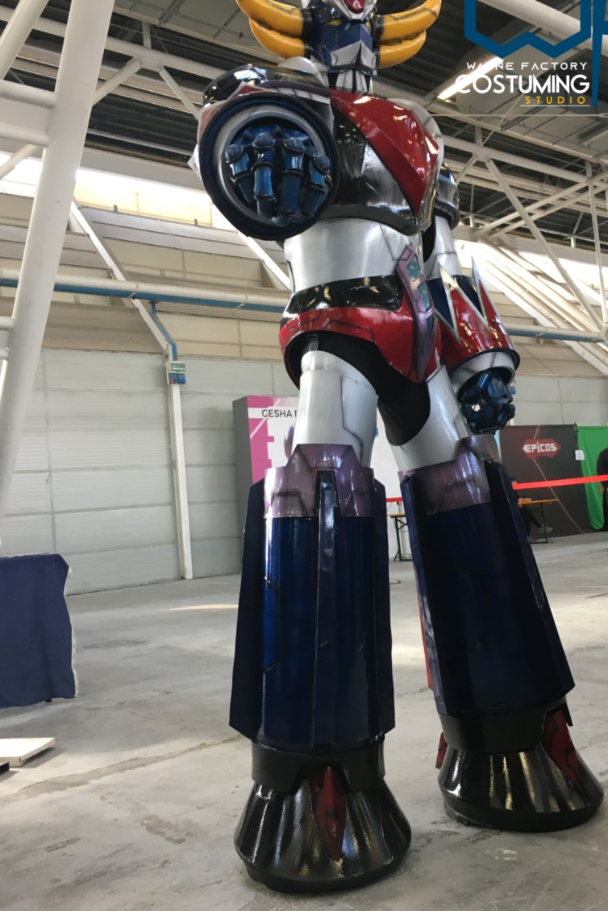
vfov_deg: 58.7
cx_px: 321
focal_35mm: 32
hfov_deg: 41.1
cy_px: 445
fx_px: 811
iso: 40
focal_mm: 4.15
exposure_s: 1/33
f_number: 2.2
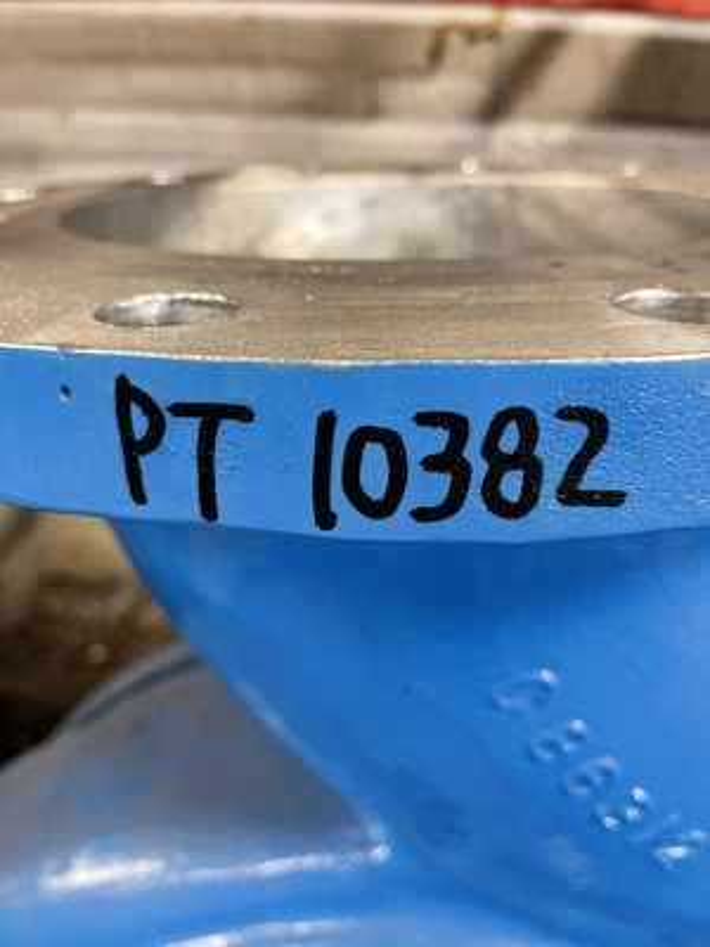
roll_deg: -0.1
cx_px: 355
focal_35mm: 26
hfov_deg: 53.1
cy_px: 474
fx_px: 711
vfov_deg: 67.3
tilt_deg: -24.4
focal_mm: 5.1
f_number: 1.6
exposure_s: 1/30
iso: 500
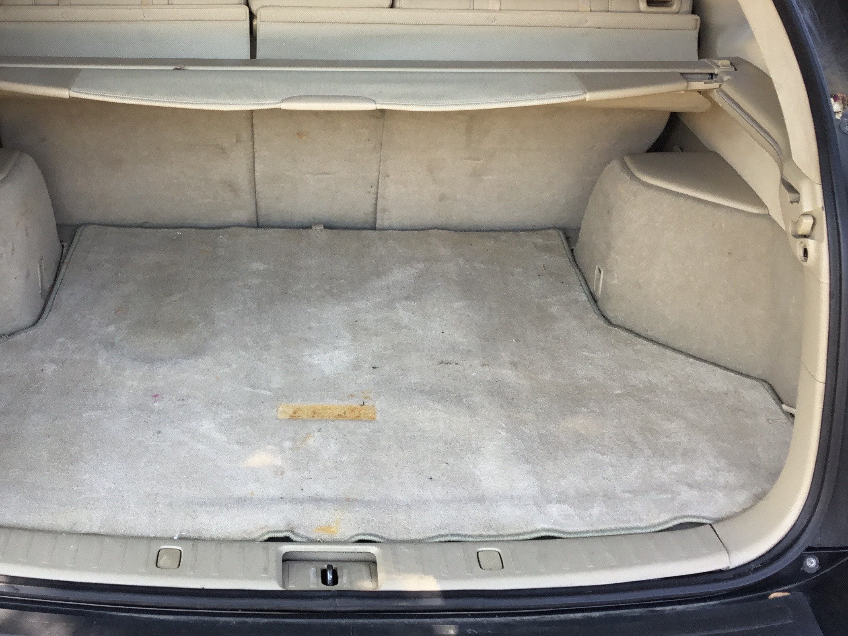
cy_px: 211
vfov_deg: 30.0
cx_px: 298
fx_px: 1176
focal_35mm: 48
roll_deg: -0.2
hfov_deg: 39.3
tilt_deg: -14.8
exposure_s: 1/60
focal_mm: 3.3
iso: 25
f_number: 2.4
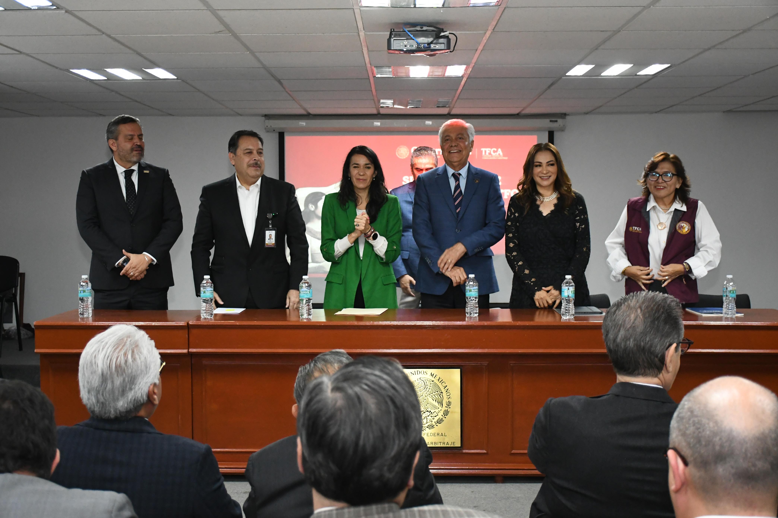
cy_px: 259
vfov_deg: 28.1
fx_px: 1037
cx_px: 389
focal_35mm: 48
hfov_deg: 41.1
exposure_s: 1/100
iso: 4000
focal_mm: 32
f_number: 4
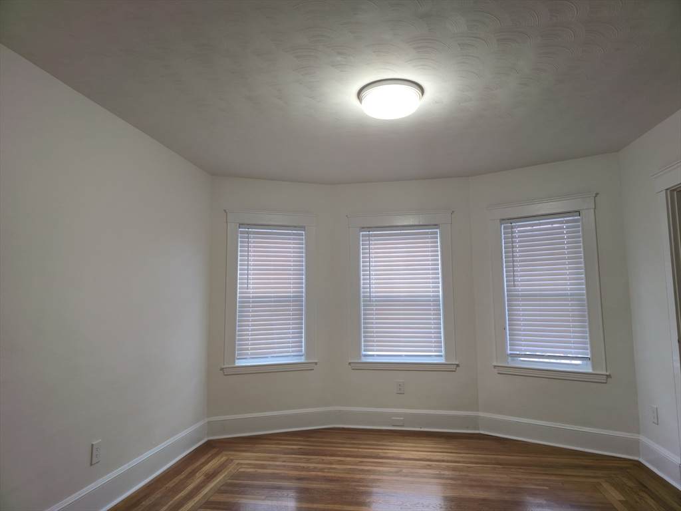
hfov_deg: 73.9
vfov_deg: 58.9
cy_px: 256
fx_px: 452
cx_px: 340
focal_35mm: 23
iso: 50
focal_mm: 6.3
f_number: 1.7
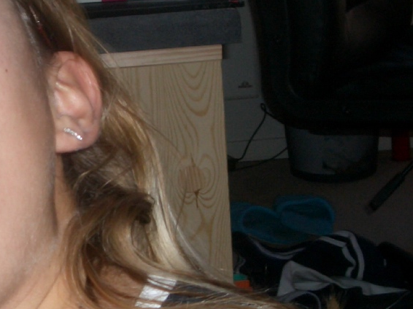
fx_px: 1181
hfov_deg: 19.5
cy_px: 222
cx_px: 42
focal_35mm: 99
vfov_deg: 14.9
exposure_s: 1/60
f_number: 4.3
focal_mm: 5.8
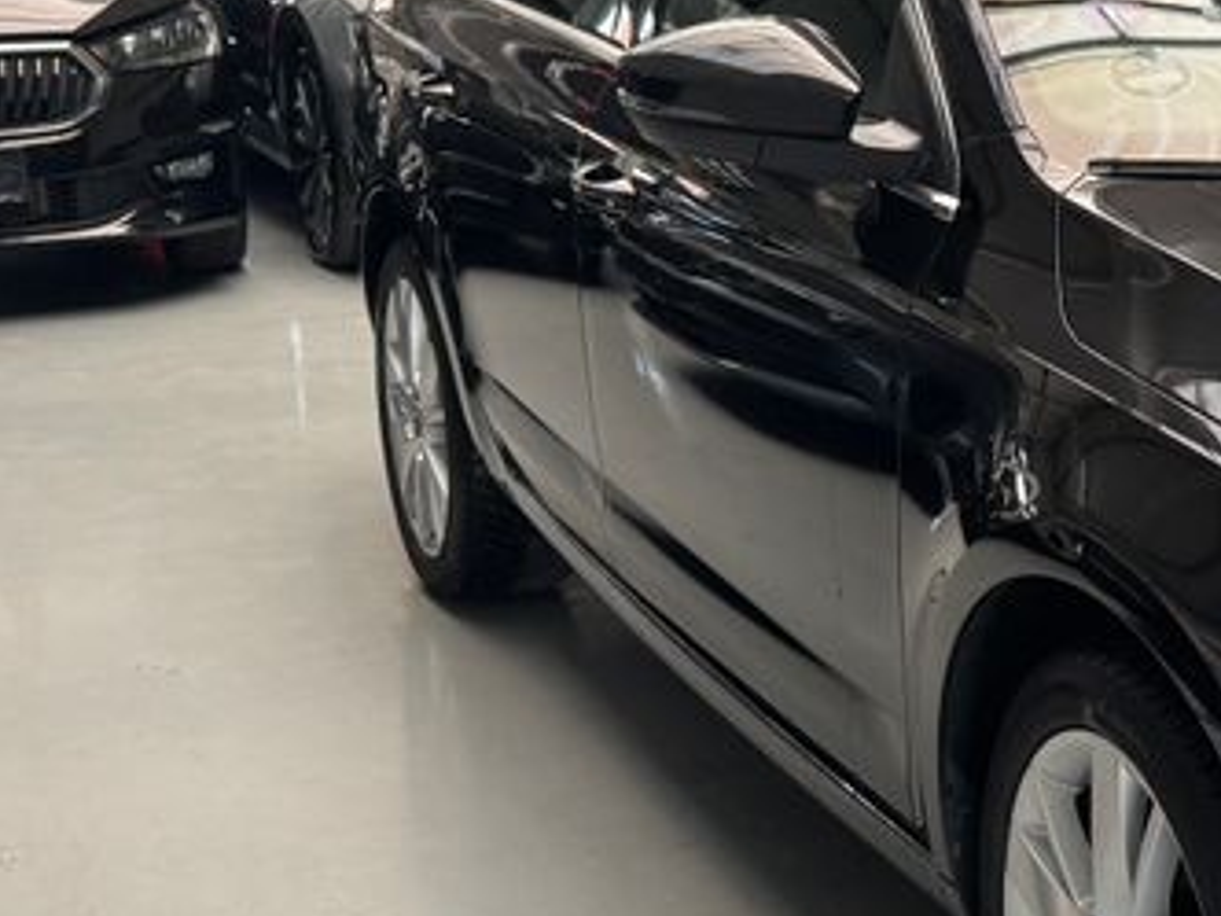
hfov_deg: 24.0
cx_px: 1460
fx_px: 2610
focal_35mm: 74
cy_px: 430
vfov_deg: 19.9
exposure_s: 1/121
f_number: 1.78
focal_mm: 6.76
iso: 160
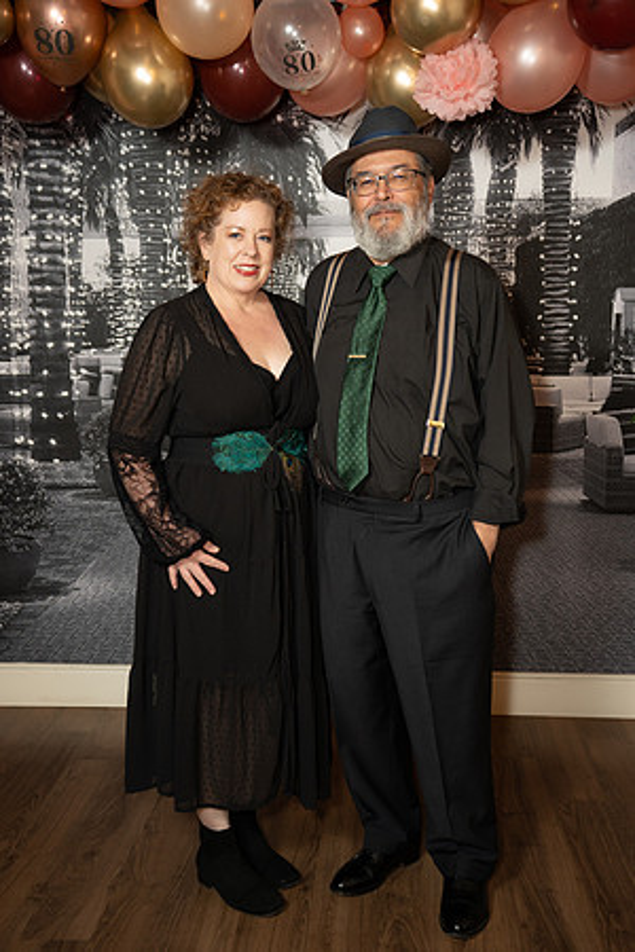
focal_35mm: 44
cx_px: 318
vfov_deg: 44.7
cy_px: 476
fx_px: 1159
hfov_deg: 30.6
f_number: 2.8
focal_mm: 43.8
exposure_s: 1/160
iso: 1000
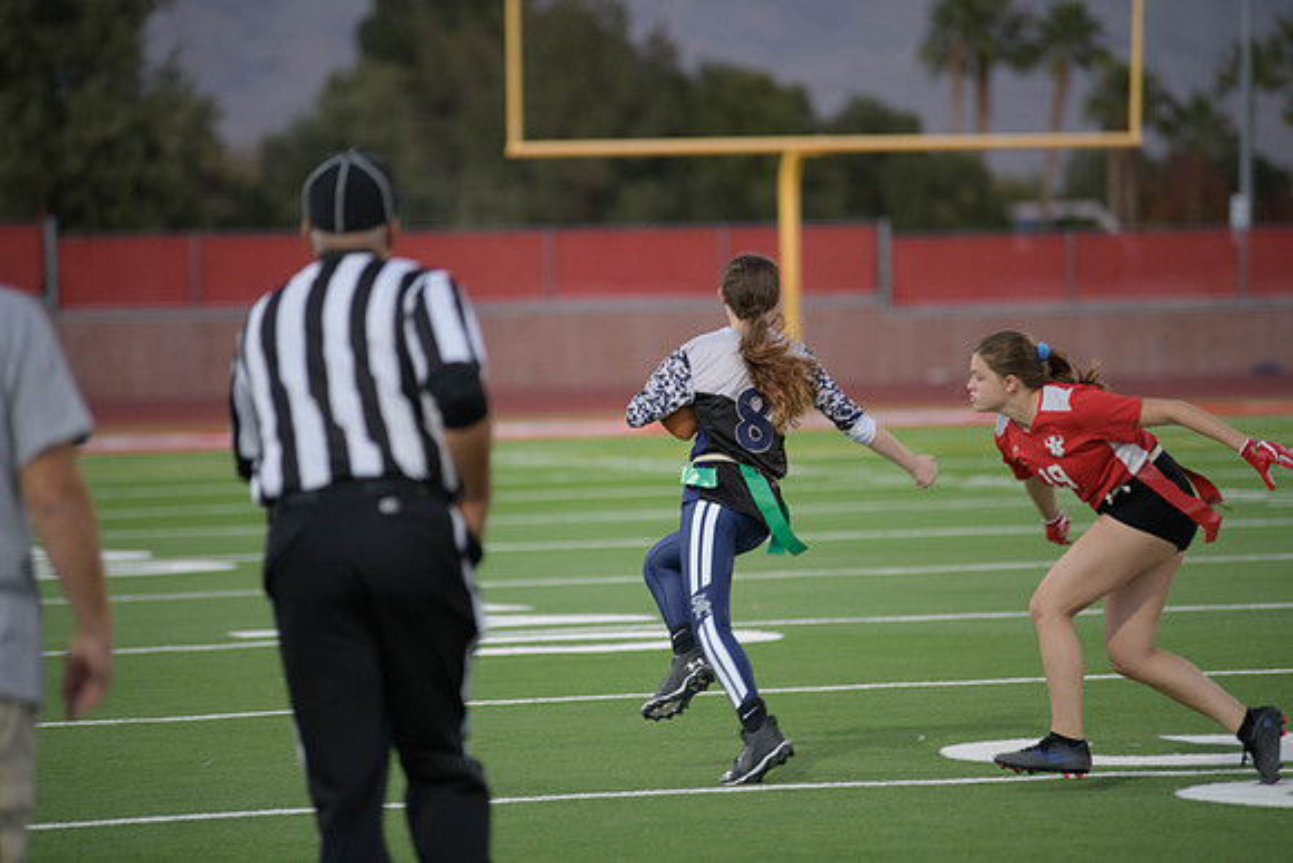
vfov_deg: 6.9
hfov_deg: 10.3
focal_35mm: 200
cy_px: 432
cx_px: 646
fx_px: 7185
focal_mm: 200
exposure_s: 1/640
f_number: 2.8
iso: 1400
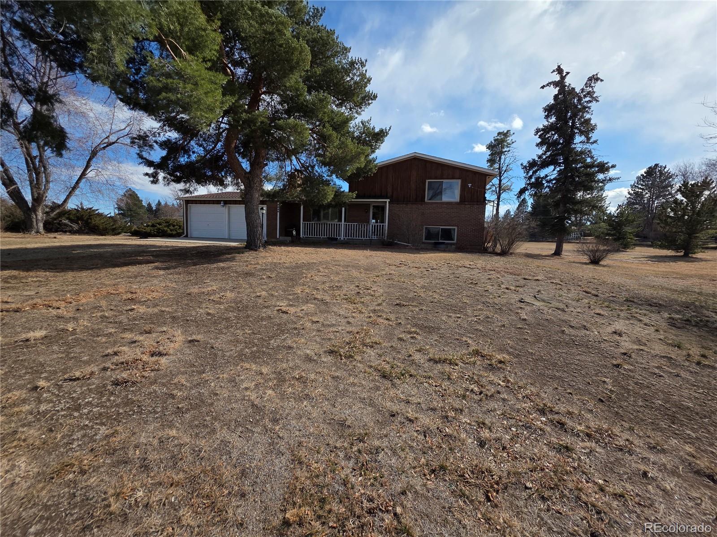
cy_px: 268
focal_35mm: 13
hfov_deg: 106.2
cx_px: 358
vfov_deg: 89.9
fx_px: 269
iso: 40
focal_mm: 2.2
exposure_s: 1/2099
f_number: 1.9
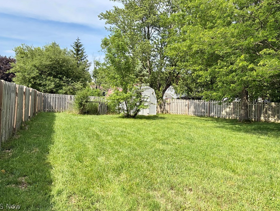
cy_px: 90
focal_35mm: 30
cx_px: 150
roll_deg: -1.1
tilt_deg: +4.2
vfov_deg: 46.7
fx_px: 243
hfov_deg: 59.9
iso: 50
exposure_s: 1/1848
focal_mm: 5.96
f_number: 1.6
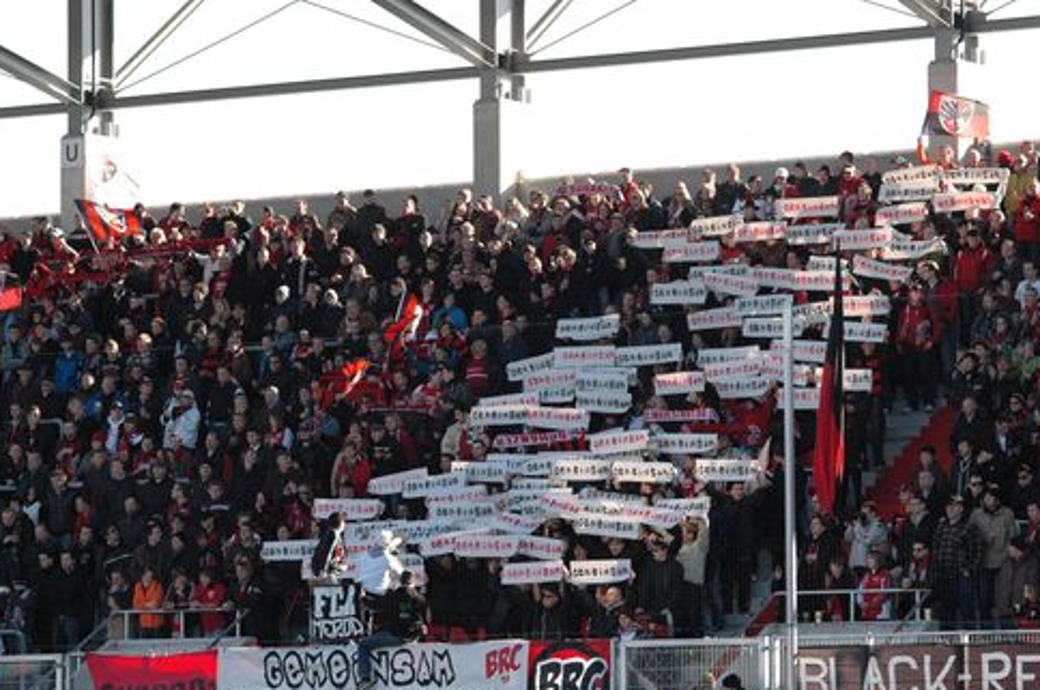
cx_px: 582
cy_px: 402
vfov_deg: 7.6
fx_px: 5191
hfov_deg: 11.4
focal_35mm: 180
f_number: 5
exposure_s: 1/2000
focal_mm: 102
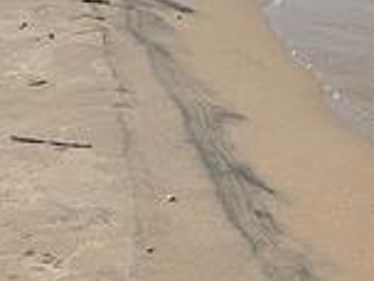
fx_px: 1675
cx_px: 391
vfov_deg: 9.4
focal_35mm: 155
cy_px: 345
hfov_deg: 12.6
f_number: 1.7
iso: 12
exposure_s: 1/2000
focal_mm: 6.3
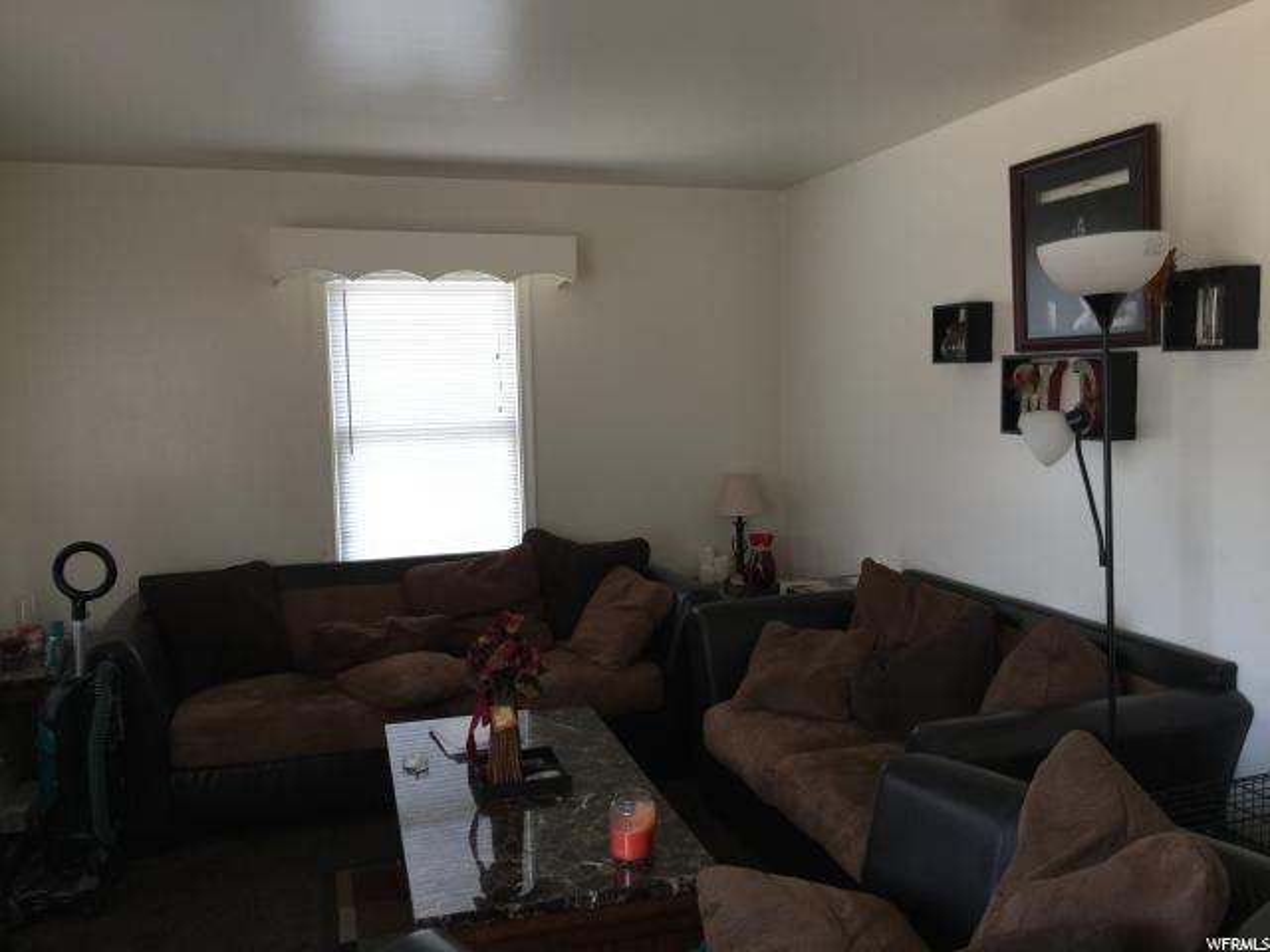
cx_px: 635
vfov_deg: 48.2
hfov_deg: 61.7
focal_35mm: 29
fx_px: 1064
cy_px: 476
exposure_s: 1/30
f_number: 2.2
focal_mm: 4.15
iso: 32
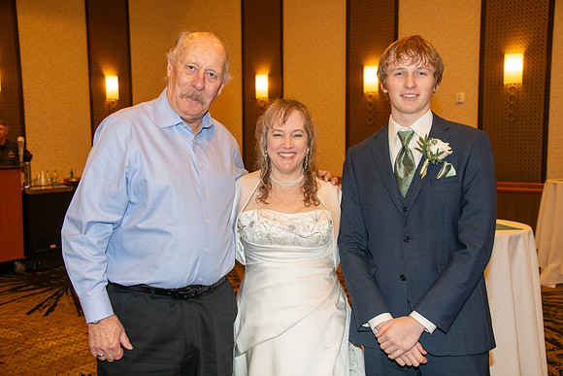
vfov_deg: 31.9
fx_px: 657
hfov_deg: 46.4
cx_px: 282
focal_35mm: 42
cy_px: 188
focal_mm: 42
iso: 2000
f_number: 5.6
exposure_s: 1/60
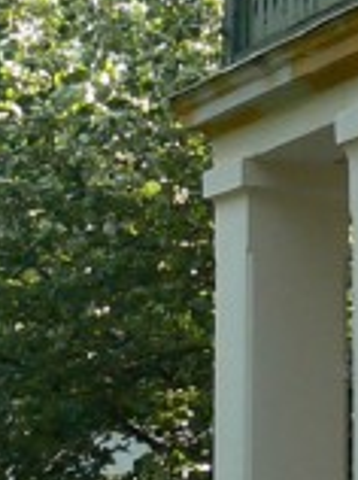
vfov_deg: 8.3
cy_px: -194
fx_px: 3235
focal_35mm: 234
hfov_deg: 6.2
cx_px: 698
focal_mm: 6
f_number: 4
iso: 80
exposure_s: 1/80
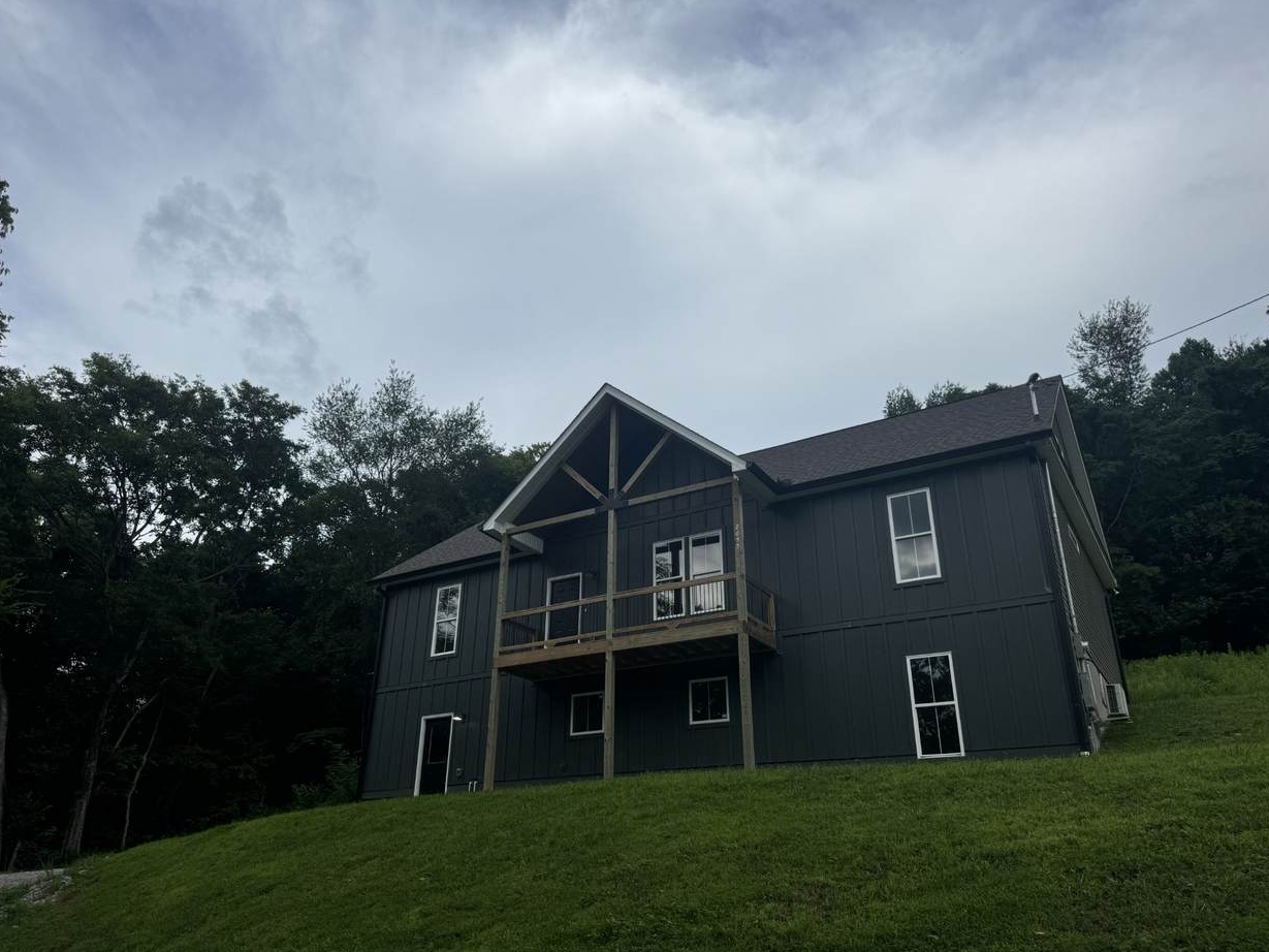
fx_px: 917
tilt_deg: +24.8
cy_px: 491
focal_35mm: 25
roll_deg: -0.9
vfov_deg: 54.9
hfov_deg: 69.4
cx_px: 613
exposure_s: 1/2710
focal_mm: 6.76
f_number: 1.78
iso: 80
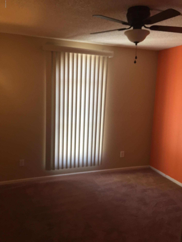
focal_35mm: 29
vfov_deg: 61.7
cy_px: 121
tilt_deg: -7.9
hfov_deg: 48.2
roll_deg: -1.4
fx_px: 203
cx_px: 91
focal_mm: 4.15
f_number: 2.2
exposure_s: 1/30
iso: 32
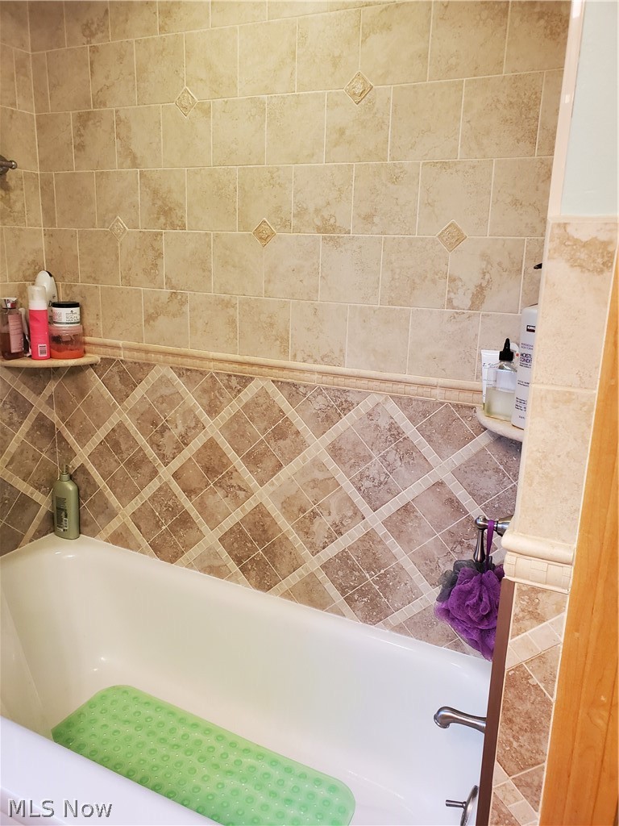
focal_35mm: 26
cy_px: 413
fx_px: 620
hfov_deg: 53.1
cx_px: 310
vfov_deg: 67.3
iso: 250
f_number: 2.4
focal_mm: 4.3
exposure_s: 1/39
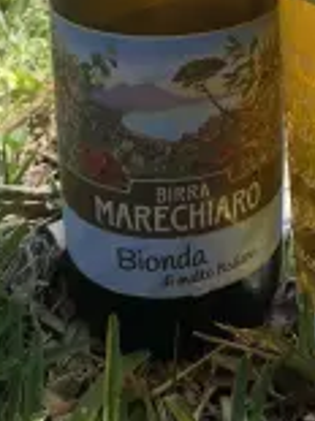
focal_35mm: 67
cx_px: 247
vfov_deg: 26.1
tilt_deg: -15.3
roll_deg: -2.8
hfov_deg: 21.7
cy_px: -76
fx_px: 814
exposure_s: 1/594
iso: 32
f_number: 1.8
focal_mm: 4.25
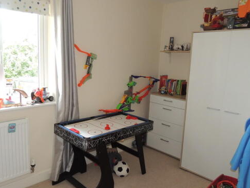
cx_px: 109
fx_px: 210
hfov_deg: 61.4
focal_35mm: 29
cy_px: 92
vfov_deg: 48.3
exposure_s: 1/40
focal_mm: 4.3
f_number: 3
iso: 320
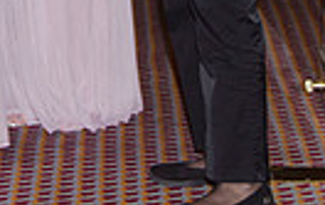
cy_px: -212
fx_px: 2493
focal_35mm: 281
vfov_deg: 4.6
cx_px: 22
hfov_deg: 7.4
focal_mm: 42
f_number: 5.6
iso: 400
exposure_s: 1/100
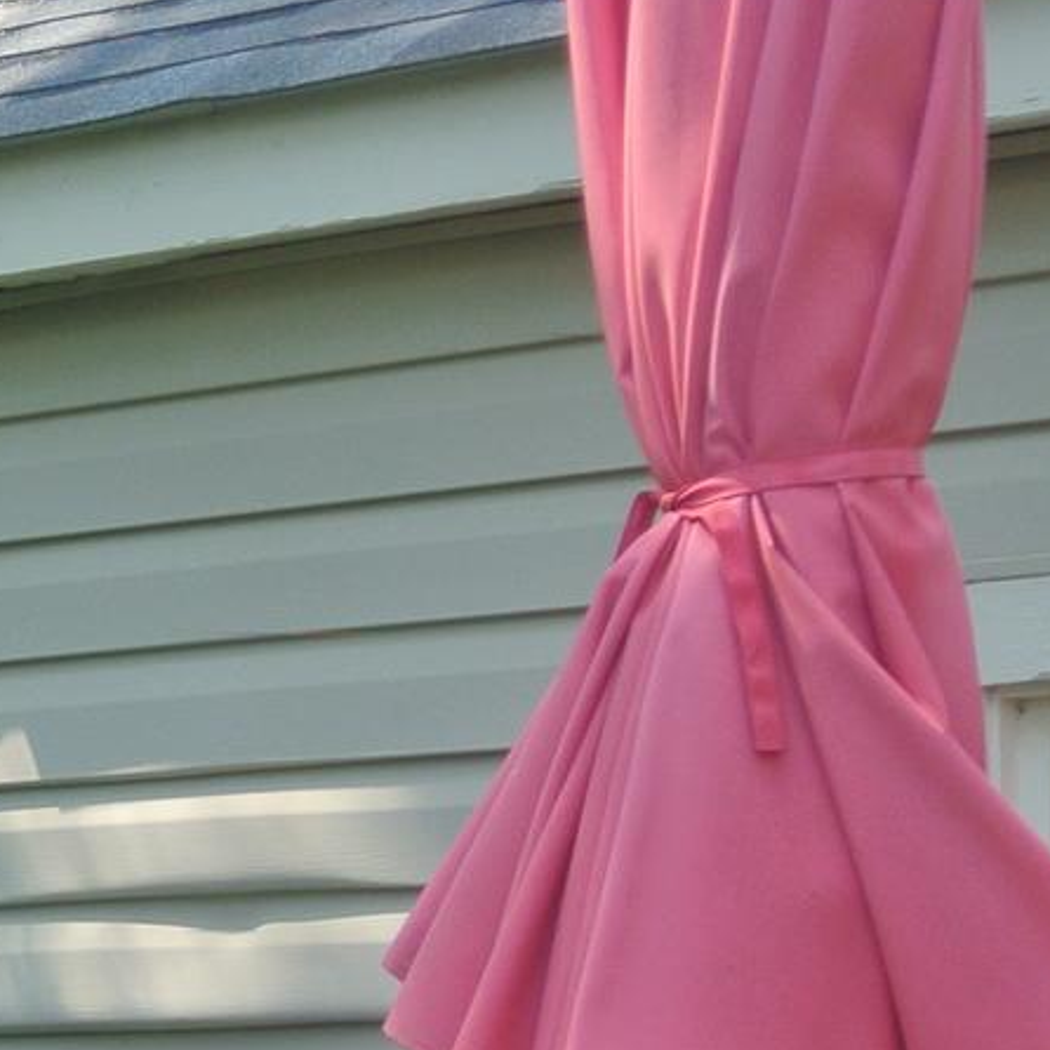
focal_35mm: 164
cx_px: -808
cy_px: 1241
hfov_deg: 10.1
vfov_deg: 10.5
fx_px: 5628
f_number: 4.2
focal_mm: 15.7
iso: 100
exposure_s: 1/125
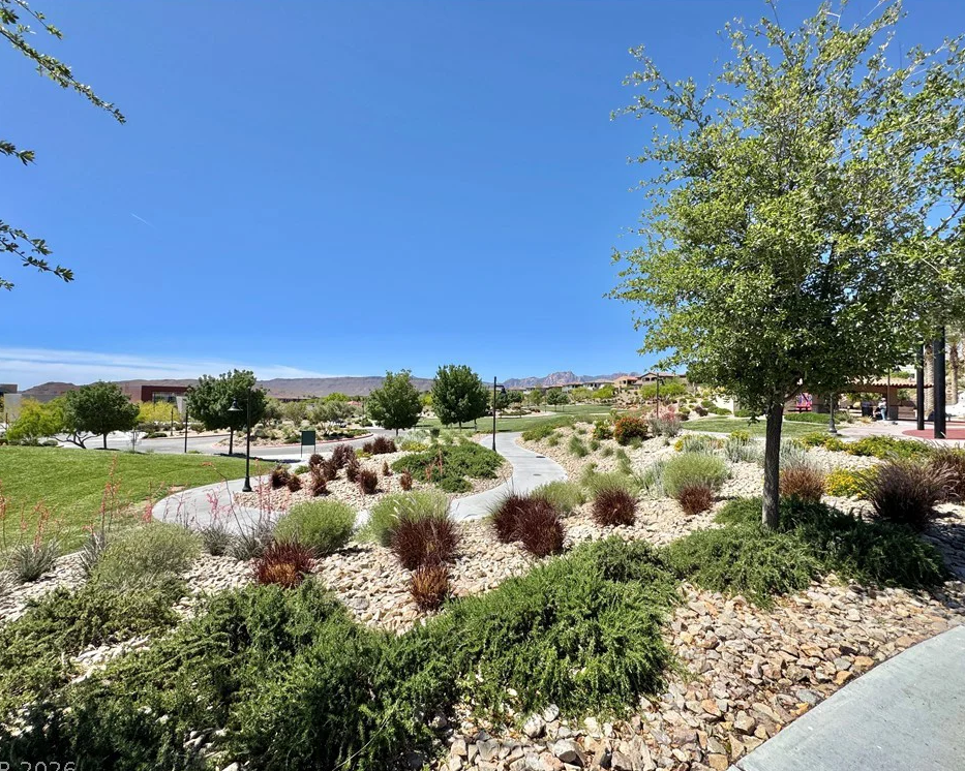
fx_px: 428
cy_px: 391
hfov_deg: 96.8
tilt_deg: +1.3
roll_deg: -1.0
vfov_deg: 84.0
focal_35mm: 15
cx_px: 493
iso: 50
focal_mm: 2.22
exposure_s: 1/2494
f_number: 2.2
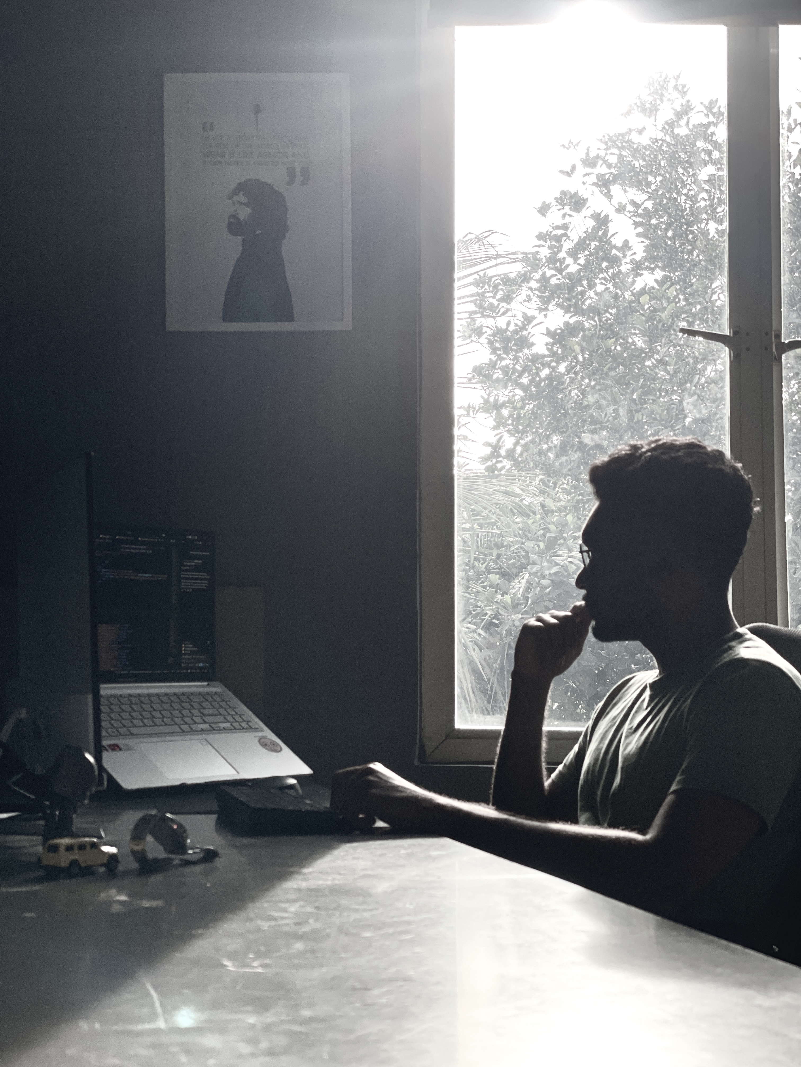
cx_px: 400
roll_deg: +0.4
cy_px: 534
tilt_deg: +4.6
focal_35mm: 52
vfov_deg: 36.8
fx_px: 1604
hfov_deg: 28.0
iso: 64
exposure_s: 1/122
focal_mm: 6
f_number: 2
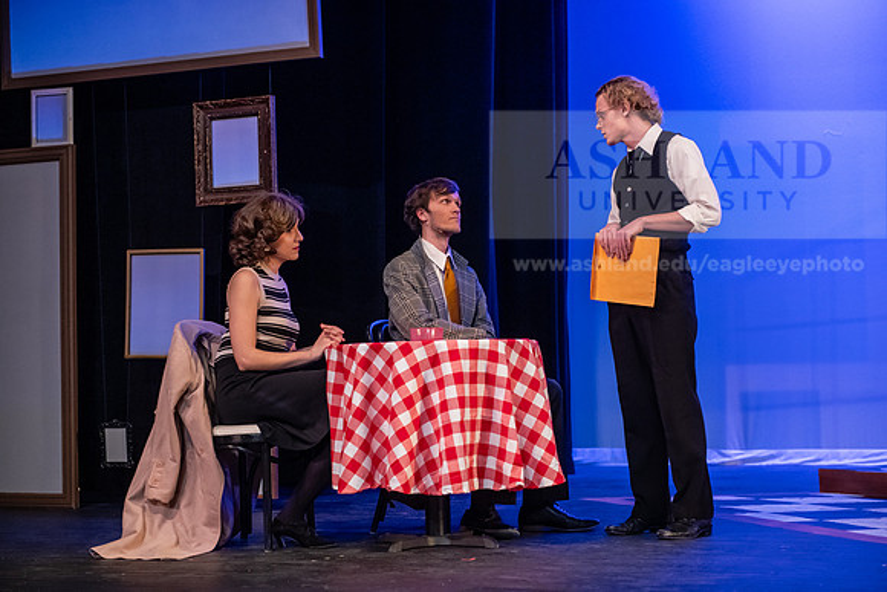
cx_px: 444
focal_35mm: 70
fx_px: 1725
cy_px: 296
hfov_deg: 28.8
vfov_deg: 19.5
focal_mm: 70
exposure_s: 1/200
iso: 3200
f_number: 3.2
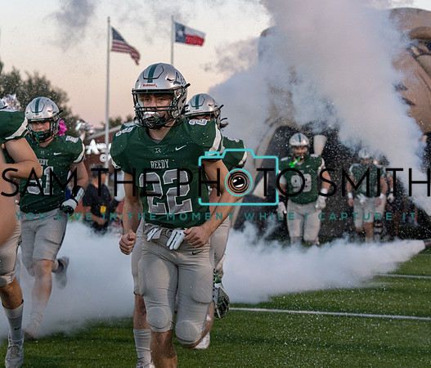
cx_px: 276
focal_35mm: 82
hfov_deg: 22.6
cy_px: 184
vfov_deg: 19.5
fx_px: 1074
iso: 2500
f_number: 4
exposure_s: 1/1250
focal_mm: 70
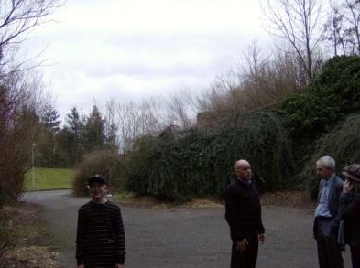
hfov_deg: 45.9
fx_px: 425
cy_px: 151
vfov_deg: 35.0
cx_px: 185
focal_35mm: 41
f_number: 2.8
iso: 100
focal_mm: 6
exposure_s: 1/238
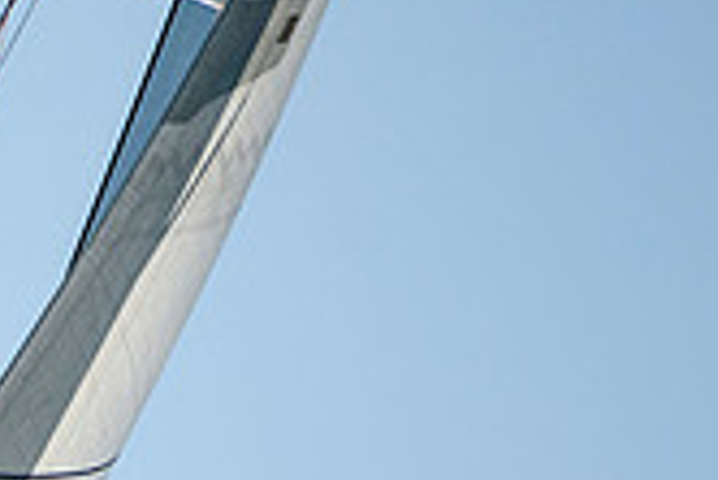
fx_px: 41879
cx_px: -394
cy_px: 776
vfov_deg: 0.7
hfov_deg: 1.0
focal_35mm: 2098
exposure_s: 1/4000
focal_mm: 400
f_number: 5
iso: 400
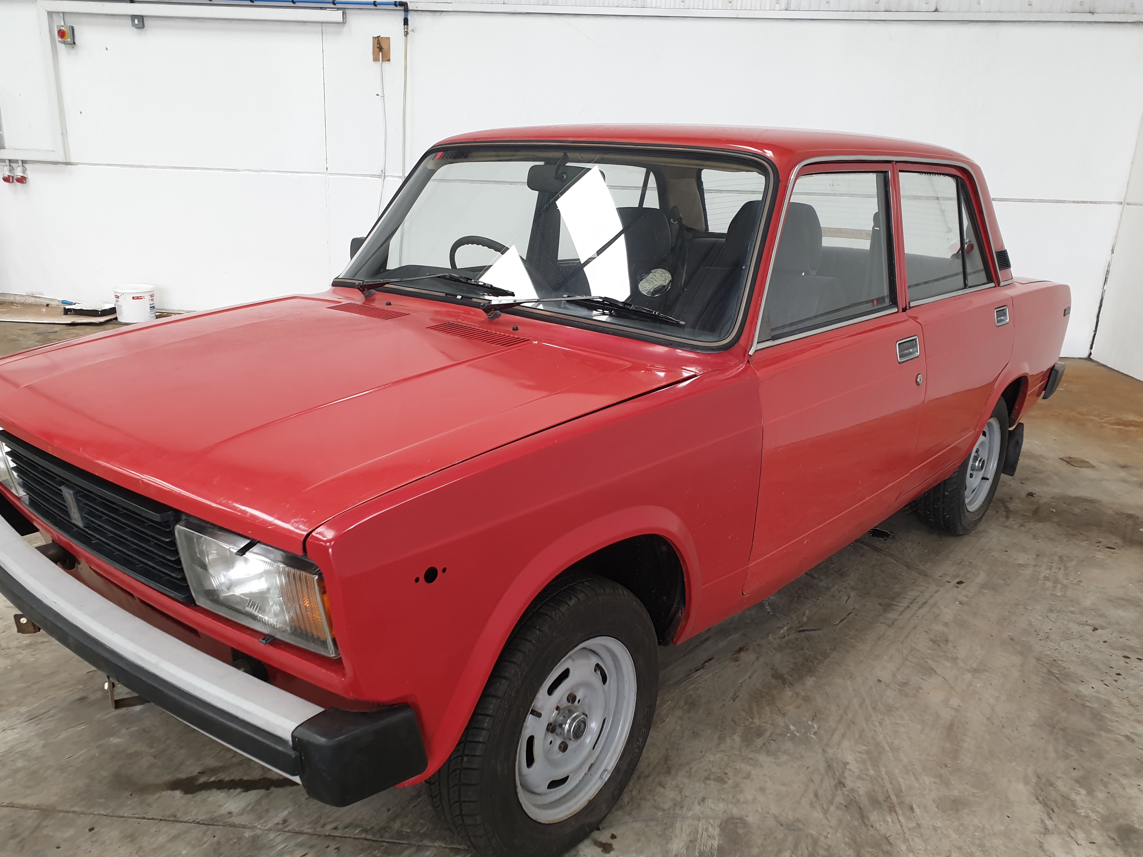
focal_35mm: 28
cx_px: 572
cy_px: 447
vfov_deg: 49.7
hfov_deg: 63.4
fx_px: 925
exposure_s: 1/50
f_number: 2.4
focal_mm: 4.3
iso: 100
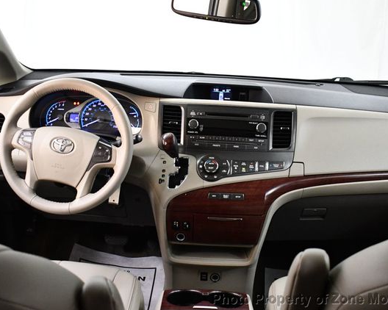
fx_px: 471
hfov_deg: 44.8
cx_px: 203
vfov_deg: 36.5
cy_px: 156
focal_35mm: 41
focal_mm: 18
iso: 2500
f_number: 3.5
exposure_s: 1/125
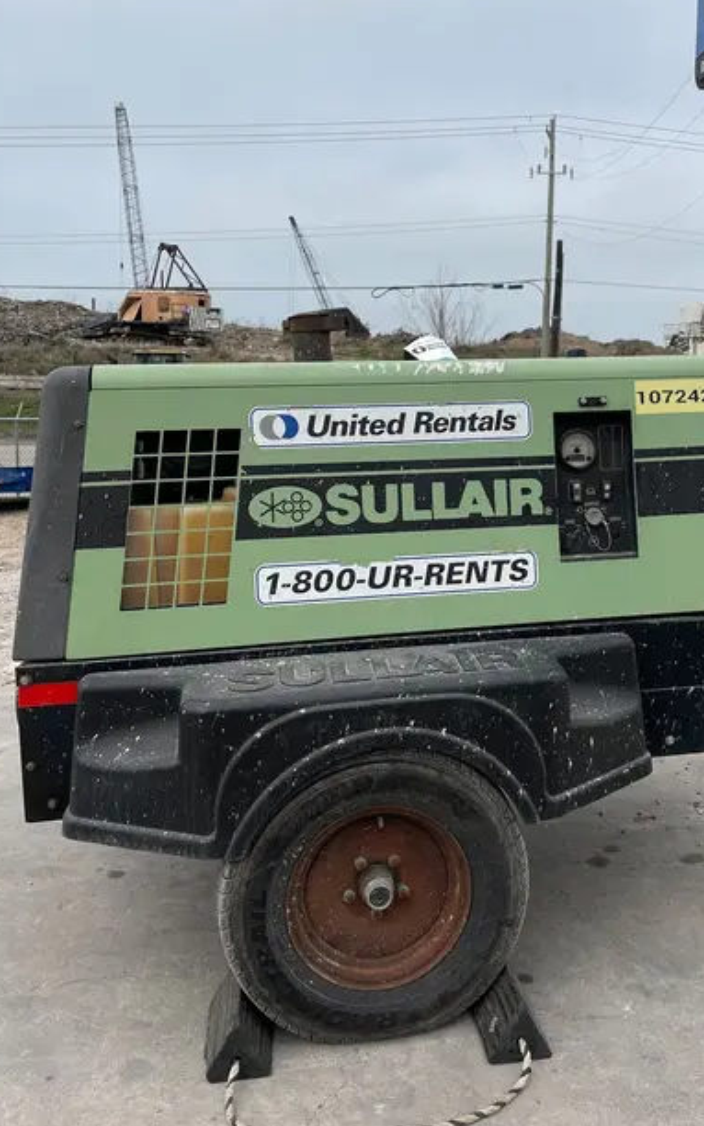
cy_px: 490
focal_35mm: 33
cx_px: 480
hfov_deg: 37.9
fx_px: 1012
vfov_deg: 57.9
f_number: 1.6
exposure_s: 1/5814
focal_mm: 4.2
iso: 50
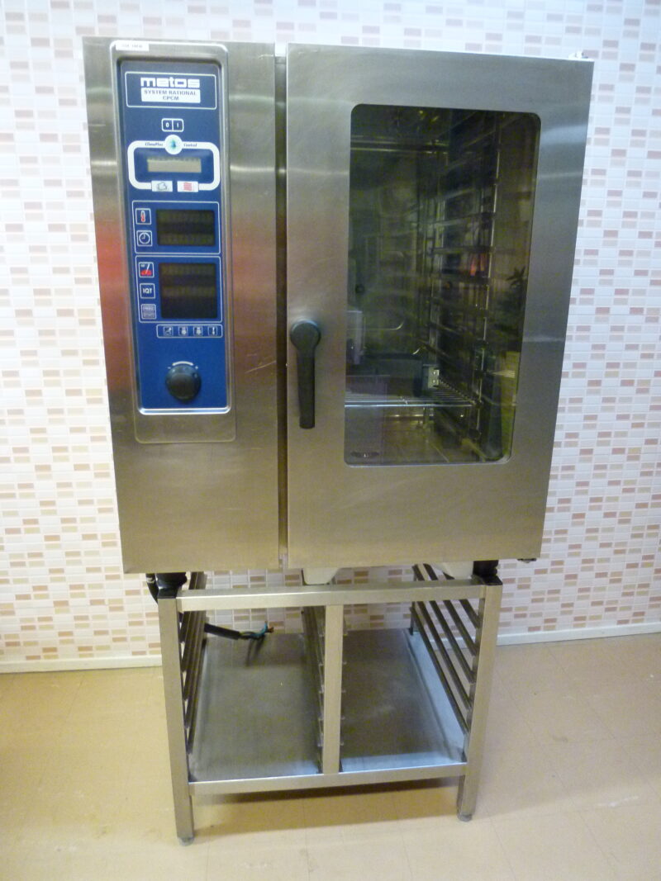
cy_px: 440
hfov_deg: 56.8
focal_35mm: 24
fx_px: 611
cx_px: 330
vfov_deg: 71.6
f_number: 2.2
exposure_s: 1/50
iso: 400
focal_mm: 4.3
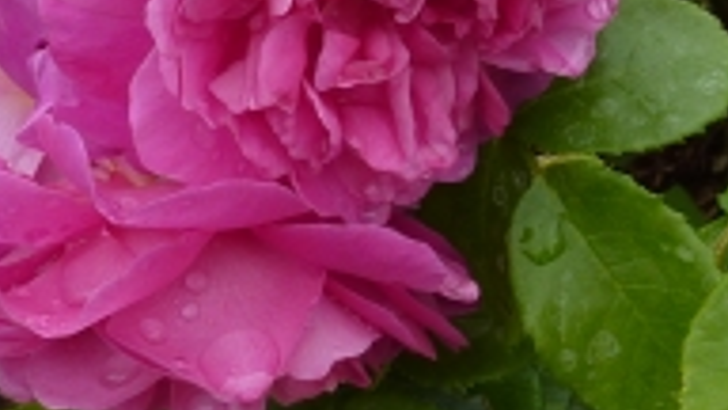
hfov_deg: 22.3
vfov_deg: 13.3
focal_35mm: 91
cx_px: 762
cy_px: 251
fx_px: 1757
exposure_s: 1/160
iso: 80
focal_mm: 4.1
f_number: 4
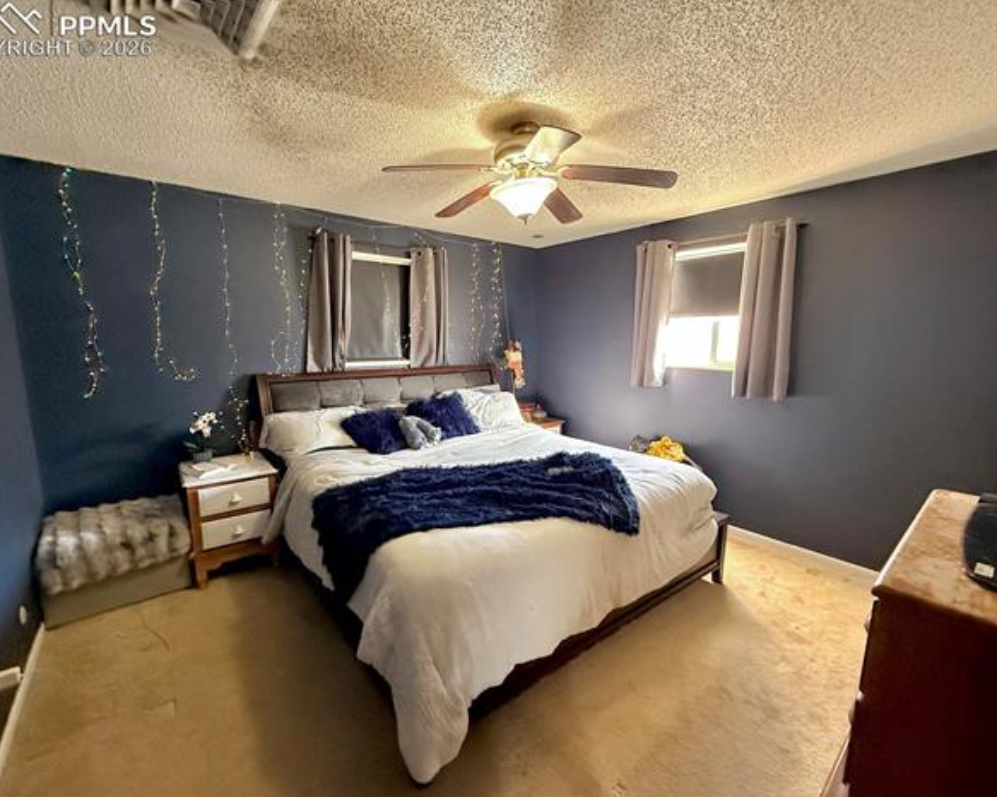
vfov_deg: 84.0
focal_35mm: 15
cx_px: 489
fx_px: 442
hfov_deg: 96.8
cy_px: 406
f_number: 2.2
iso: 800
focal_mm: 2.22
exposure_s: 1/60
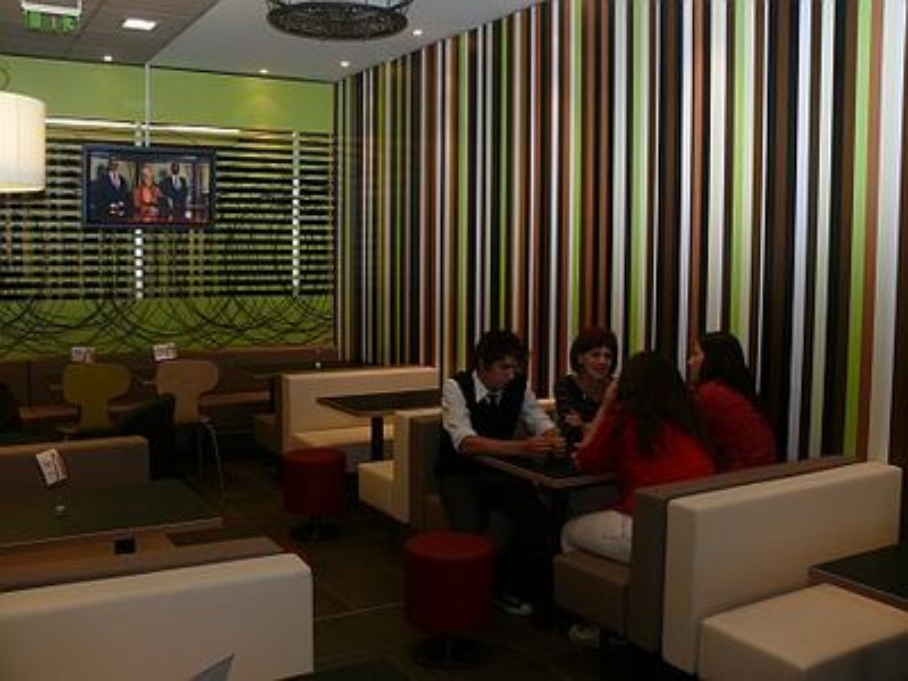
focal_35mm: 35
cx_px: 454
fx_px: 918
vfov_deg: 40.7
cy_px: 340
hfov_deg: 52.6
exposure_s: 1/30
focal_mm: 7.4
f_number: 4
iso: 100
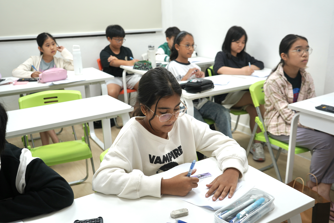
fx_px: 315
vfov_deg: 38.9
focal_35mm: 34
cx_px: 167
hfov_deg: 55.8
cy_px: 112
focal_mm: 34
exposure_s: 1/50
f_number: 5
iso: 200
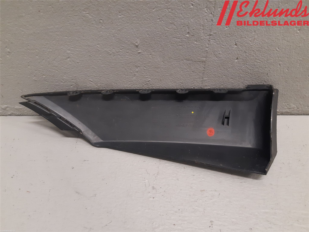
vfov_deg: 53.1
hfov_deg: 67.3
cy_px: 116
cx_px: 154
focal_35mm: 26
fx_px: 232
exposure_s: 1/50
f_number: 1.7
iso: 160
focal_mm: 3.93
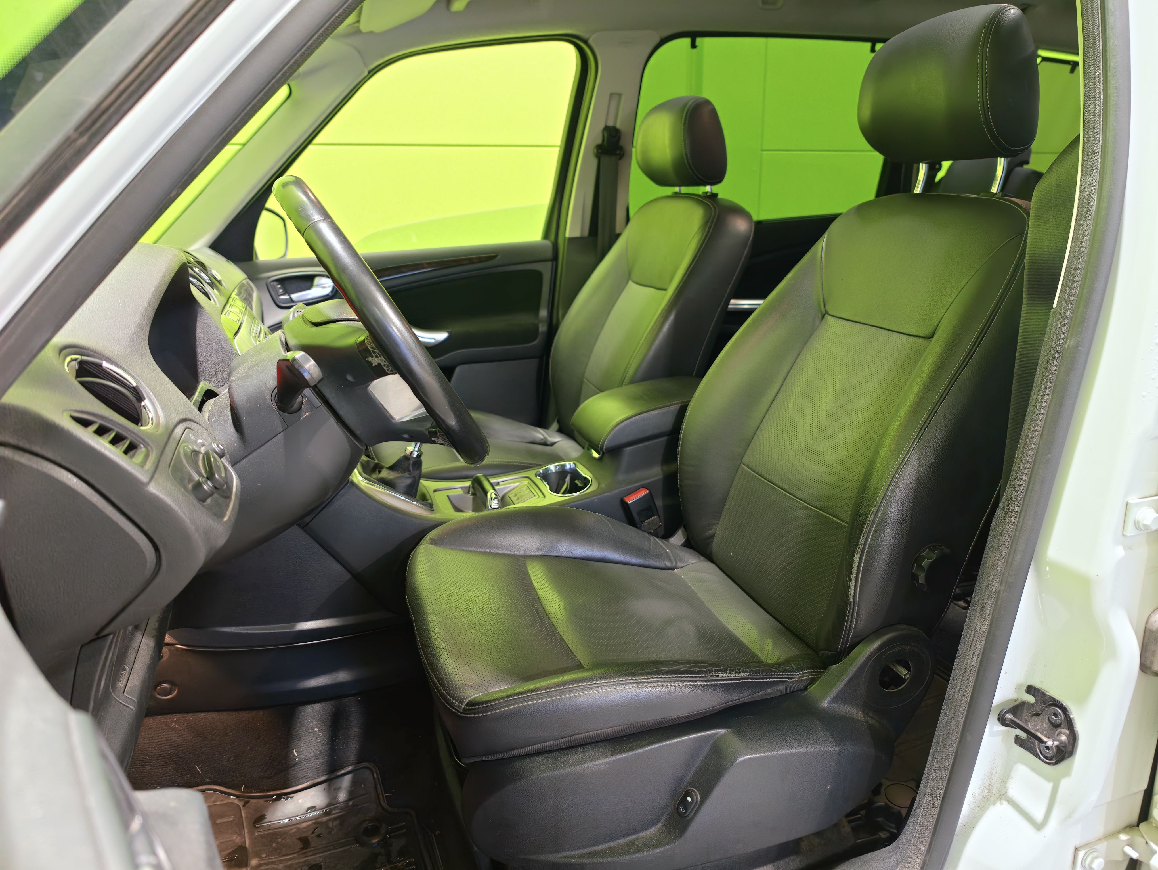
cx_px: 579
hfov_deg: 73.9
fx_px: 770
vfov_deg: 58.9
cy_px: 435
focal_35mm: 23
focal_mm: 7.73
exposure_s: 1/37
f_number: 1.5
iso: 1250
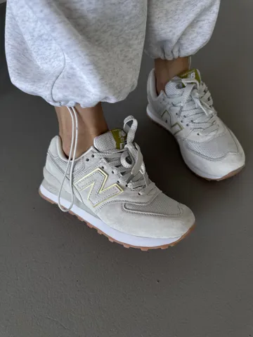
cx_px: 126
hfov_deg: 56.8
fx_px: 234
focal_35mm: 24
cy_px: 168
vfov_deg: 71.6
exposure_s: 1/284
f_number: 1.78
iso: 80
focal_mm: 6.76
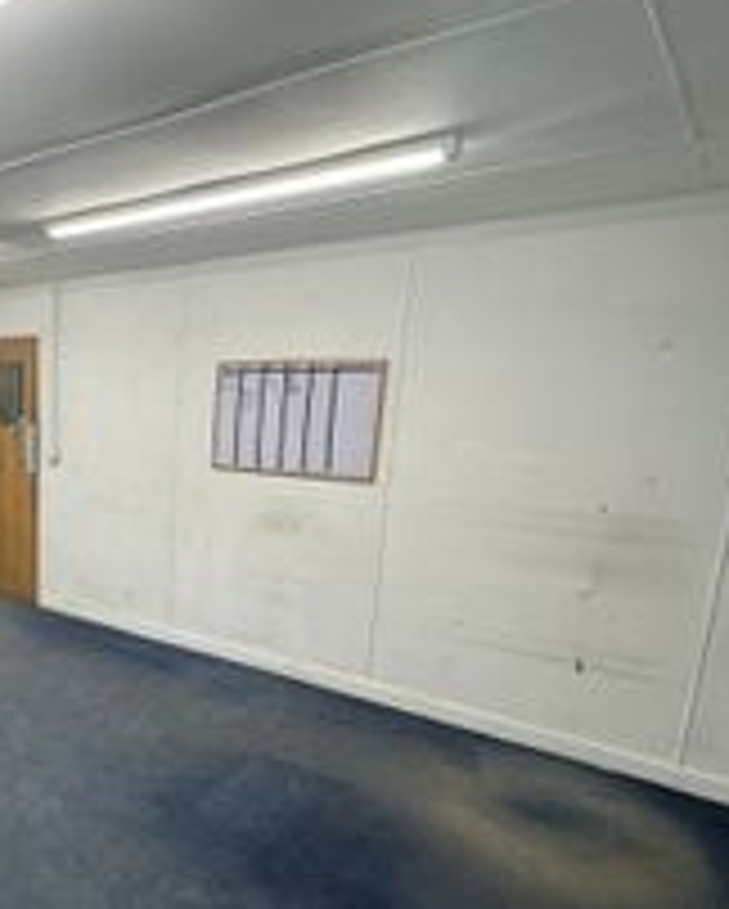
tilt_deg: -12.2
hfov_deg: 44.9
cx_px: -4
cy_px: 540
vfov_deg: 63.5
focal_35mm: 27
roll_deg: +0.9
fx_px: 727
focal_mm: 2.22
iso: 100
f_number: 2.2
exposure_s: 1/100
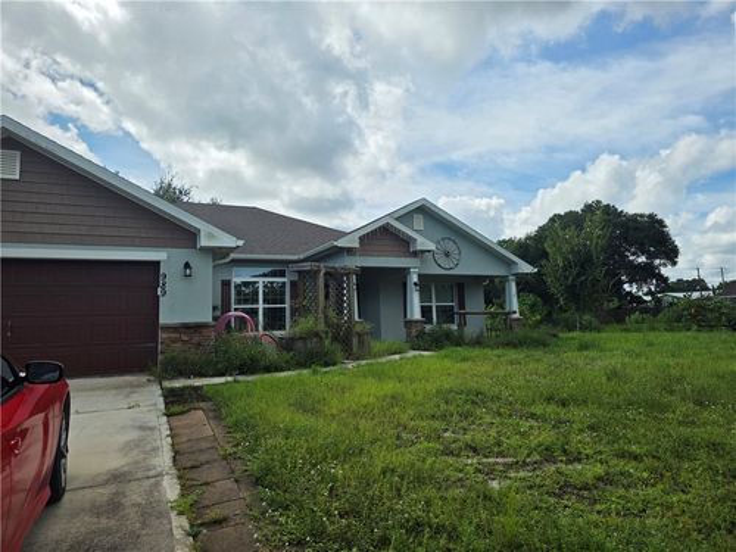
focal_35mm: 23
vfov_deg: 58.9
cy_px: 276
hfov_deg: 73.9
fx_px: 489
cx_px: 368
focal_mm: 6.3
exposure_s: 1/7944
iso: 80
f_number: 1.7
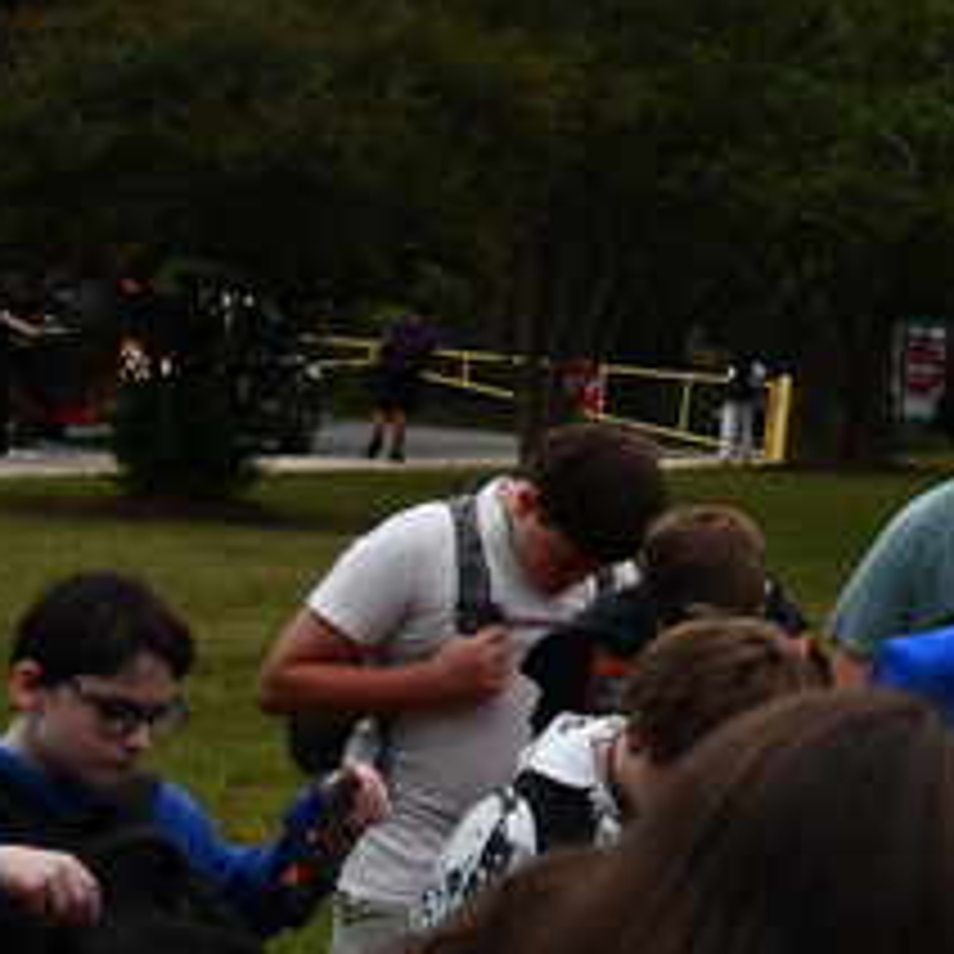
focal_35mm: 148
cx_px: 2133
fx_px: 4615
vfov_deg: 11.7
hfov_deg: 10.5
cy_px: 52
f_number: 3.8
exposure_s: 1/200
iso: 800
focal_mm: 24
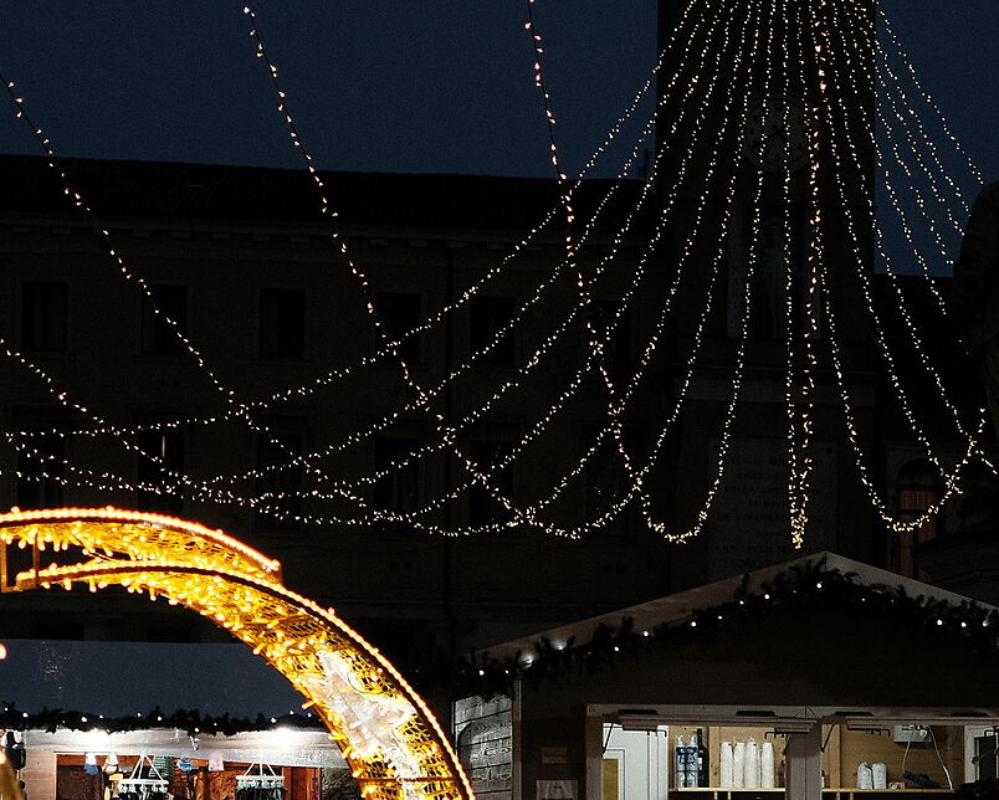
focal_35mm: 98
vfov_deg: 15.6
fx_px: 2899
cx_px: 696
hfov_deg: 19.5
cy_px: 634
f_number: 2
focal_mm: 23
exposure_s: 1/100
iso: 320
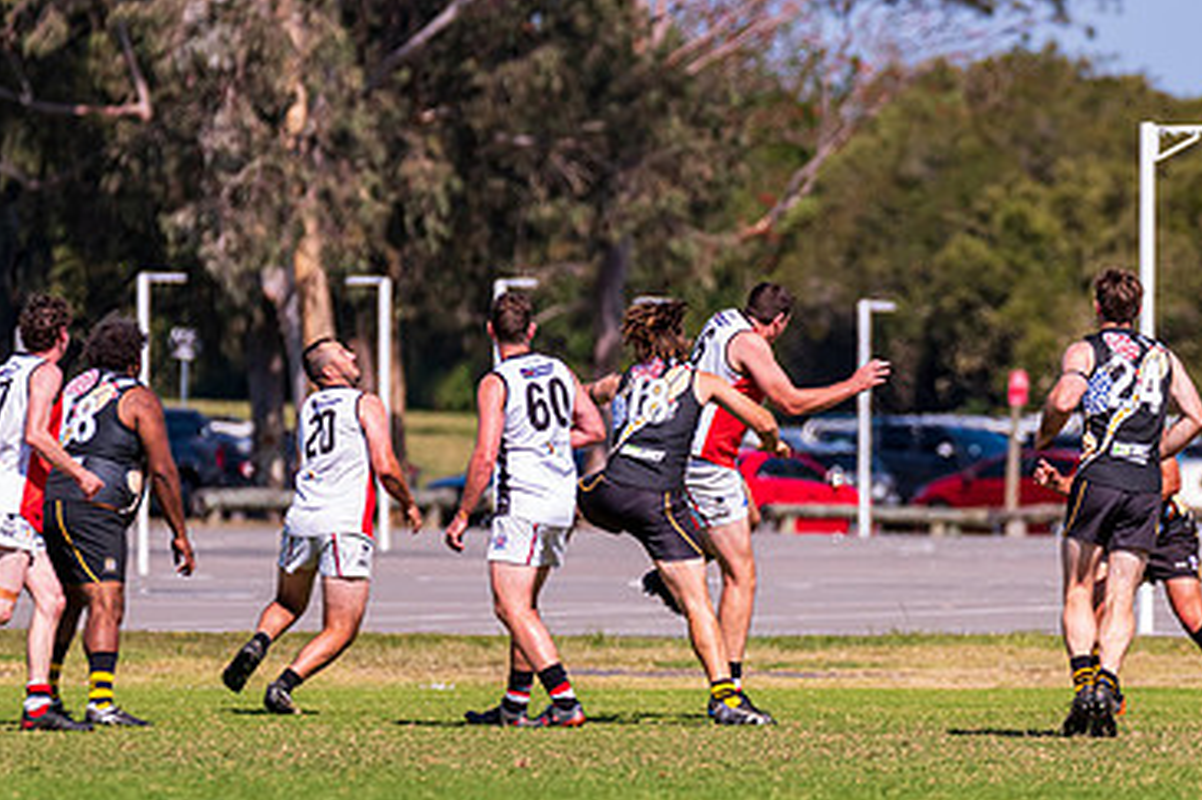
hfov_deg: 3.1
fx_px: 22259
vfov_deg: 2.1
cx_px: 704
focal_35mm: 667
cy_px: 501
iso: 800
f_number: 6.3
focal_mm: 400
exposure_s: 1/3200
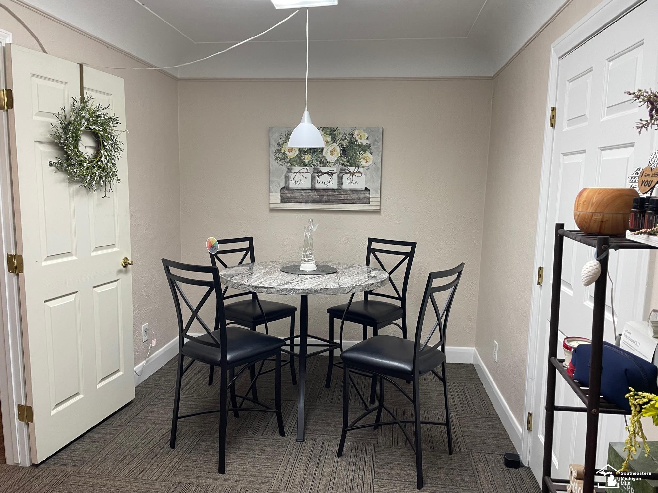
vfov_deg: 53.1
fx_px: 494
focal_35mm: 26
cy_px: 246
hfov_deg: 67.3
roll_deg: -0.7
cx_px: 329
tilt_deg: -8.1
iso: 80
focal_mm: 4.2
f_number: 1.6
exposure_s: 1/60
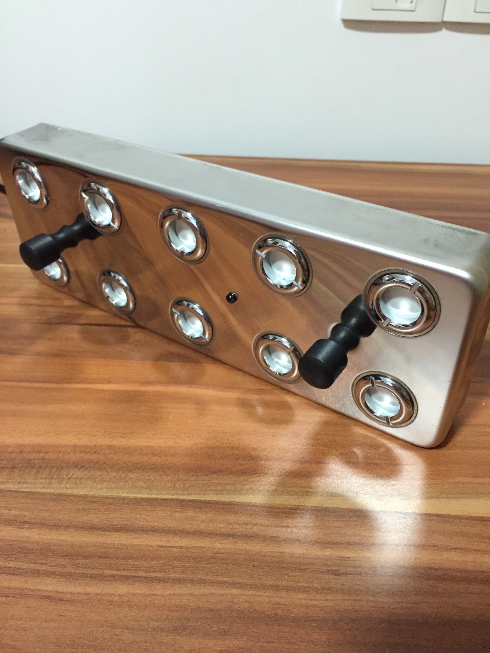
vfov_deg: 61.7
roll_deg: -1.5
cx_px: 245
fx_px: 547
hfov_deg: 48.2
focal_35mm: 29
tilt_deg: -34.8
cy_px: 326
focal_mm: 4.15
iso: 320
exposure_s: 1/17
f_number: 2.2
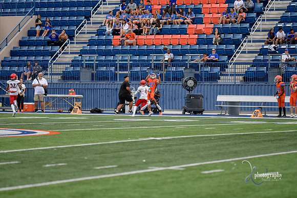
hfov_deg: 12.8
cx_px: 148
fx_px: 1320
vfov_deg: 8.6
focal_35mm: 160
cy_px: 99
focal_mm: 160
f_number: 2.8
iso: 280
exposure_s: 1/800
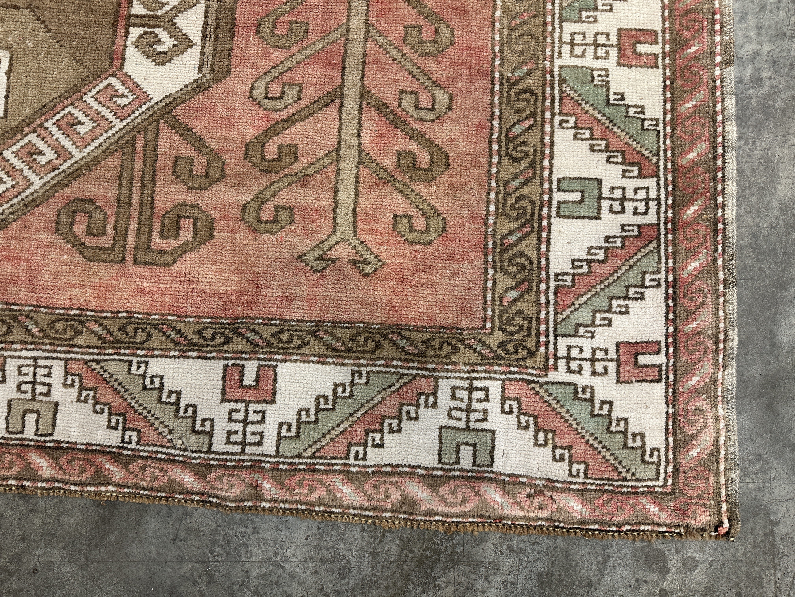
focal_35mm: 24
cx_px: 398
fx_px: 551
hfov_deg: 71.6
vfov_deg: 56.8
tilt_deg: -86.1
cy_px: 298
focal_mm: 6.86
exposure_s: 1/60
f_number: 1.78
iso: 200
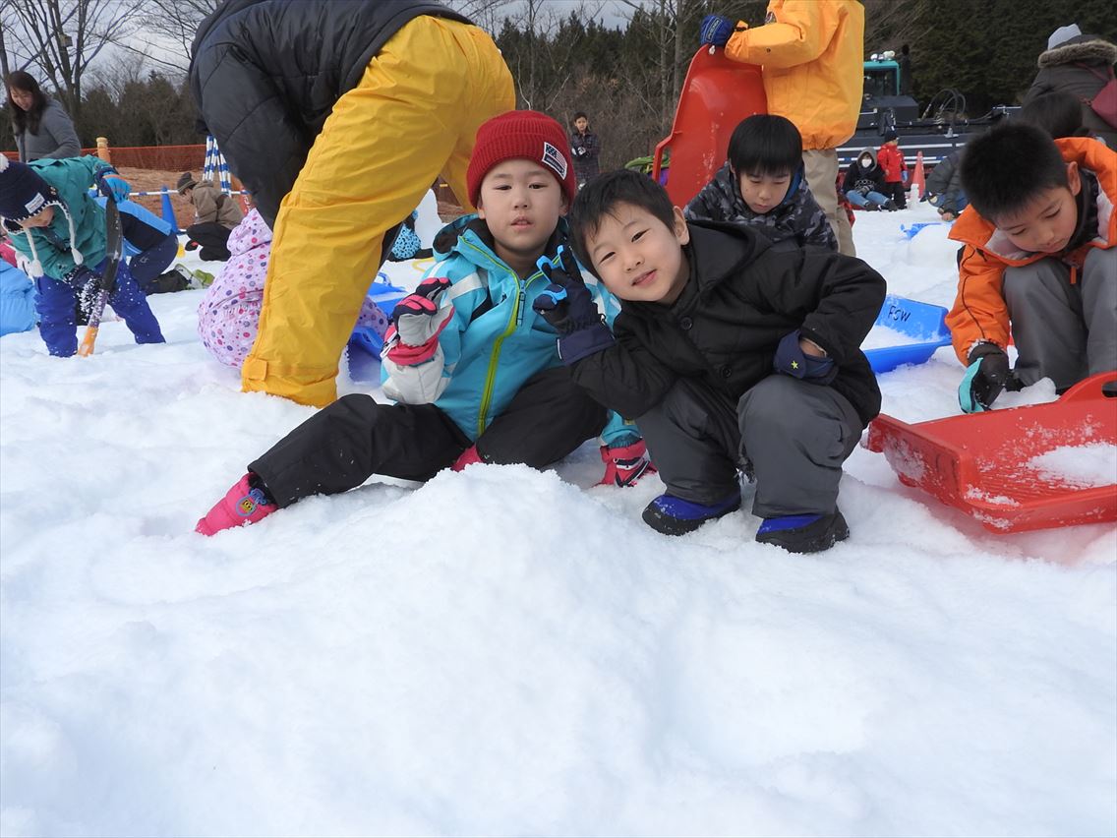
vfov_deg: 46.8
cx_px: 558
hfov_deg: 60.0
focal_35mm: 30
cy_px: 419
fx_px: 968
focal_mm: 5.4
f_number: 3.5
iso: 100
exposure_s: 1/800
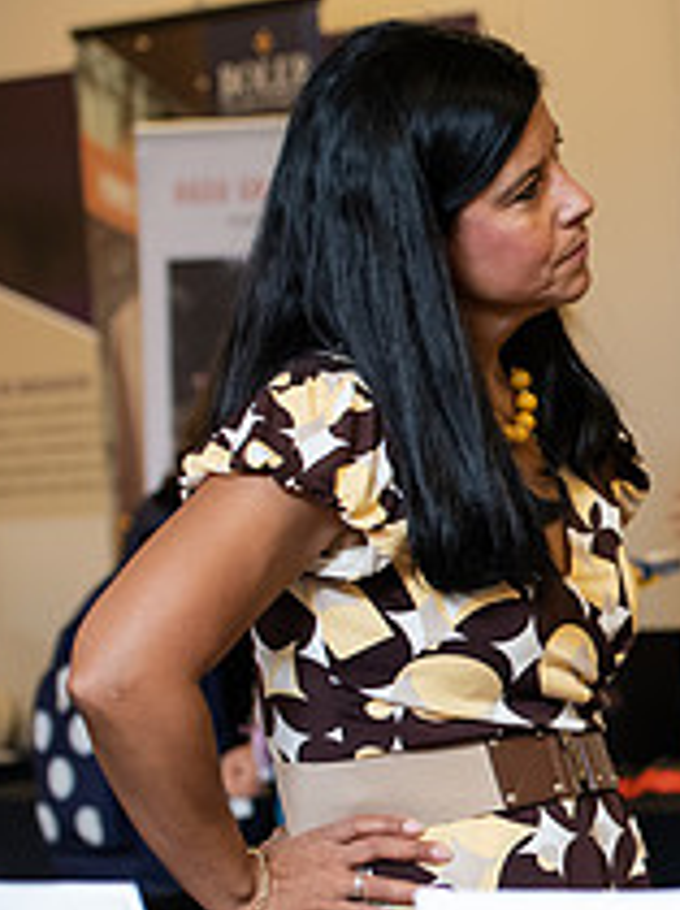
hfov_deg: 7.7
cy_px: 552
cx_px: 1195
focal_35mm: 186
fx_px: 4882
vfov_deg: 10.6
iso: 1000
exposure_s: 1/200
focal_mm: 70
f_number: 3.5
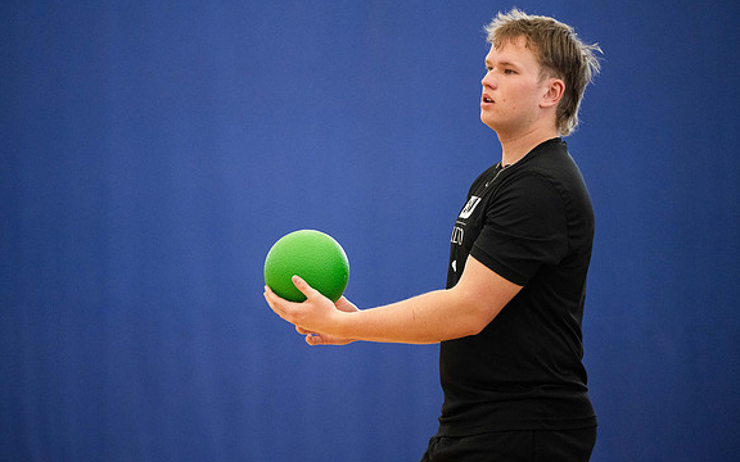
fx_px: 3973
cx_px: 369
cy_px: 232
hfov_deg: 10.6
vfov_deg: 6.7
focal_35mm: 197
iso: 2500
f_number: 2.8
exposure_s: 1/640
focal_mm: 180
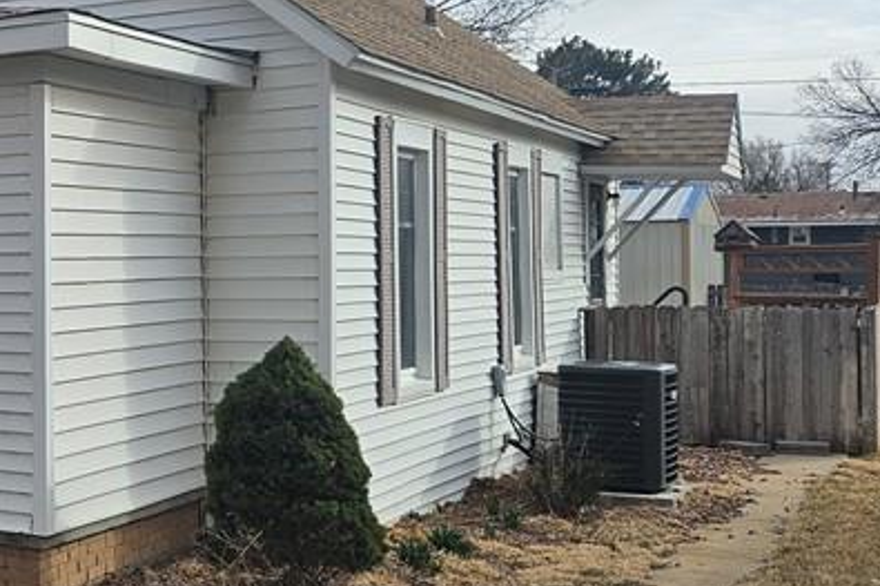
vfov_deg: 21.9
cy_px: 245
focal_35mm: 62
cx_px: -145
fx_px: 1515
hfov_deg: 28.6
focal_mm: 5.4
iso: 25
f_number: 1.8
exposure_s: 1/1839
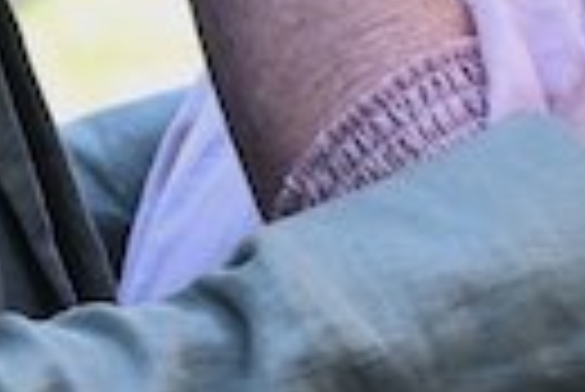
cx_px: 392
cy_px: -433
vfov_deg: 5.0
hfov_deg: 7.6
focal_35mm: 269
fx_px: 4376
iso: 400
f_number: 4
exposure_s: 1/250
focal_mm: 39
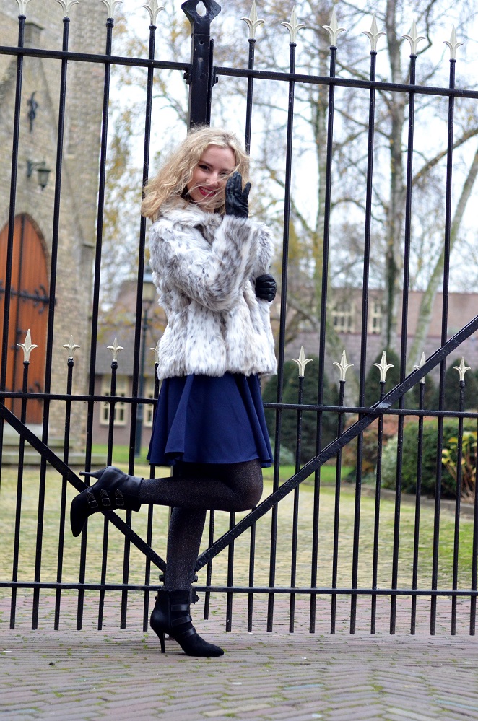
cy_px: 360
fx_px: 1500
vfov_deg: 27.0
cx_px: 239
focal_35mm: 75
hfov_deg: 18.1
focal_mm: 50
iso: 2000
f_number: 2.8
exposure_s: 1/800
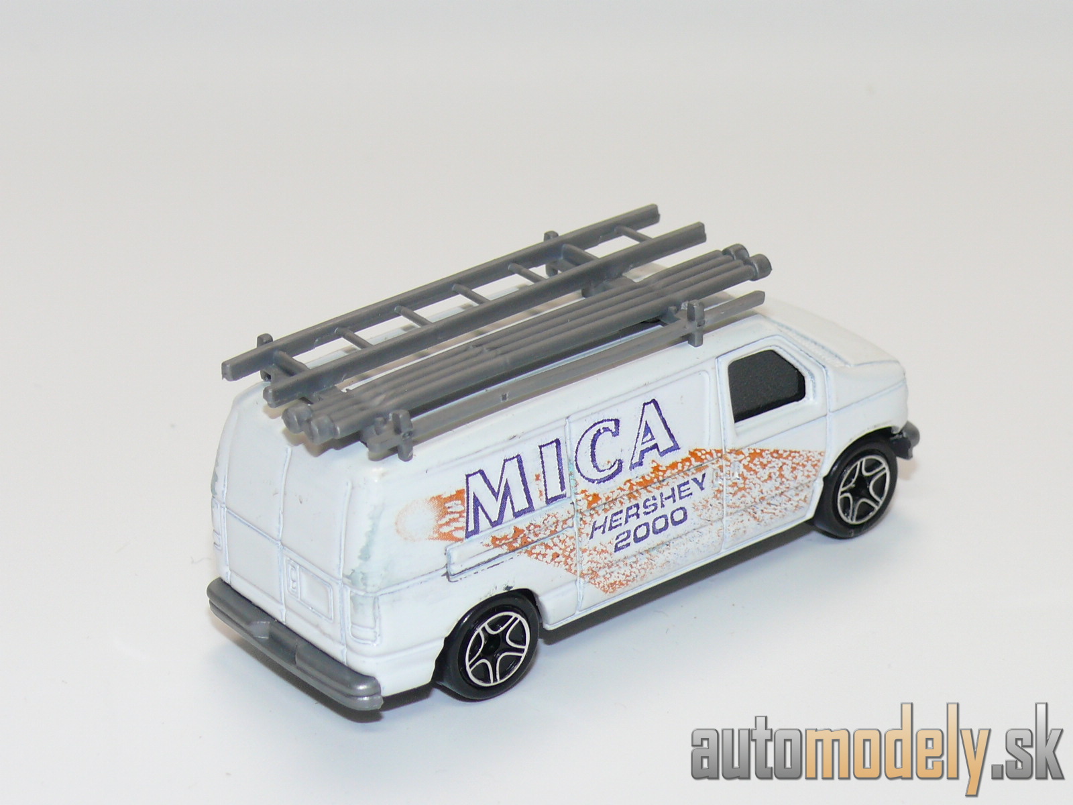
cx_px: 536
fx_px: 3007
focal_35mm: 97
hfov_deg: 20.2
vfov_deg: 15.2
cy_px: 402
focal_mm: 13
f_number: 4
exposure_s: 1/30
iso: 100
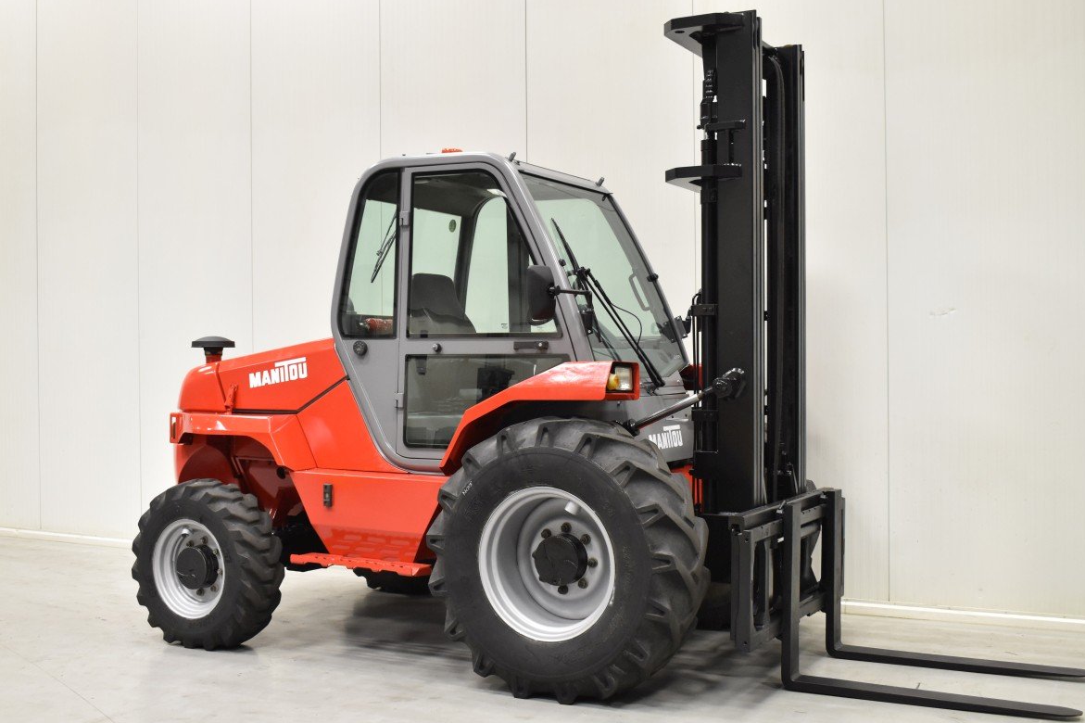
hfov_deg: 46.9
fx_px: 1251
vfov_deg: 32.2
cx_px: 541
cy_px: 367
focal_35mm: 42
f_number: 5.6
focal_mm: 27
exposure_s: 1/30
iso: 1600
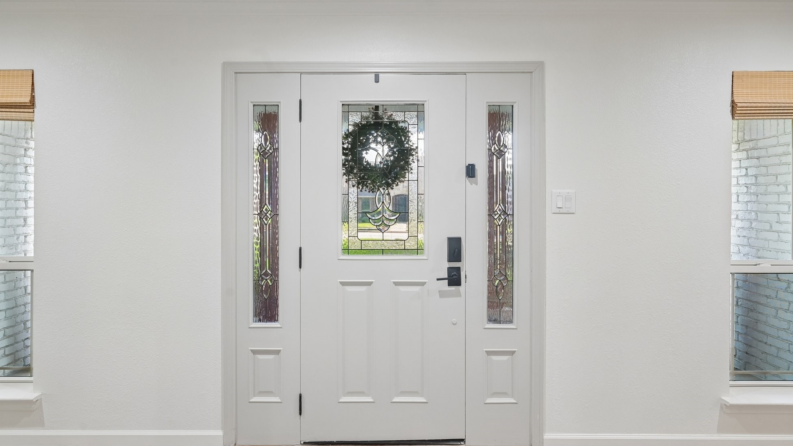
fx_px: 484
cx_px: 383
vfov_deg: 49.4
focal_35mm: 23
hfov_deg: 78.7
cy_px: 196
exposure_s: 1/20
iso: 400
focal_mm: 21
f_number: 8
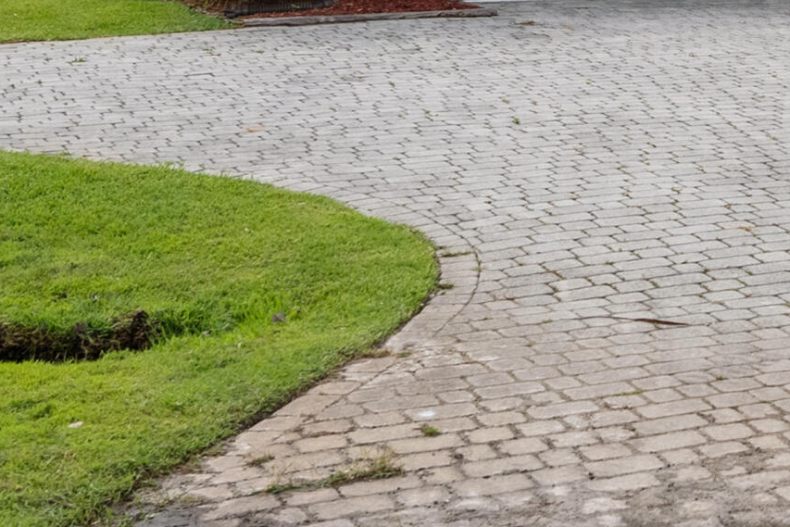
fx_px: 2239
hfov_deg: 18.5
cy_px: -125
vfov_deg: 13.0
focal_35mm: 102
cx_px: 1045
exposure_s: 1/320
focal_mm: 29
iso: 640
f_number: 8
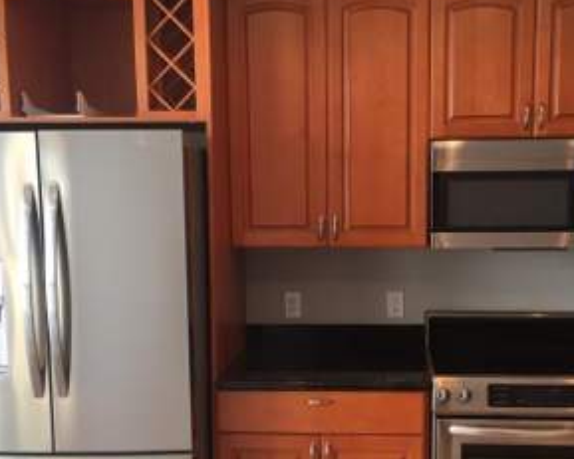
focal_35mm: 47
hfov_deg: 39.4
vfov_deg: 31.9
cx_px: 342
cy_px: 294
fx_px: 798
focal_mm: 4.15
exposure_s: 1/40
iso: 40
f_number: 2.2
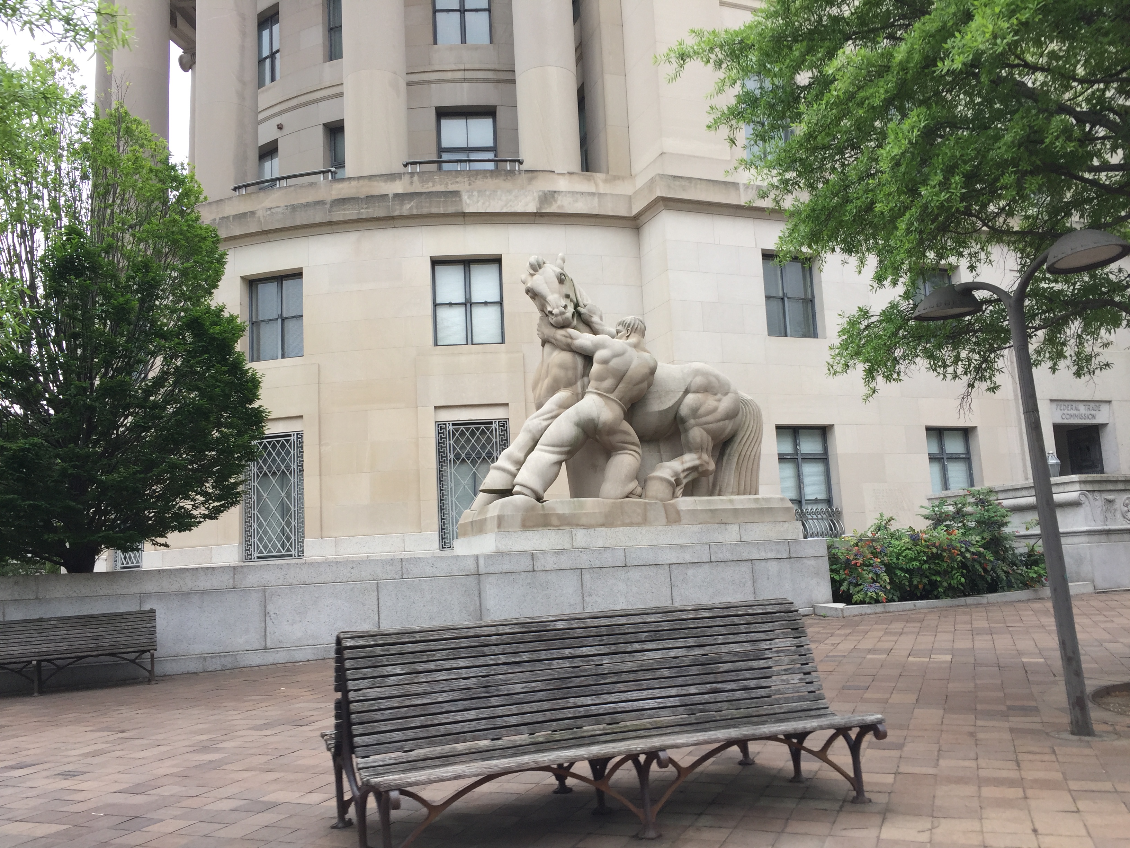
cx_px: 565
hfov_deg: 61.7
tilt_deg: +13.6
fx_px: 947
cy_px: 424
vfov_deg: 48.2
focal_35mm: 29
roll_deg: -1.5
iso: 32
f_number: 2.2
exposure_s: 1/670
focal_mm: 4.15
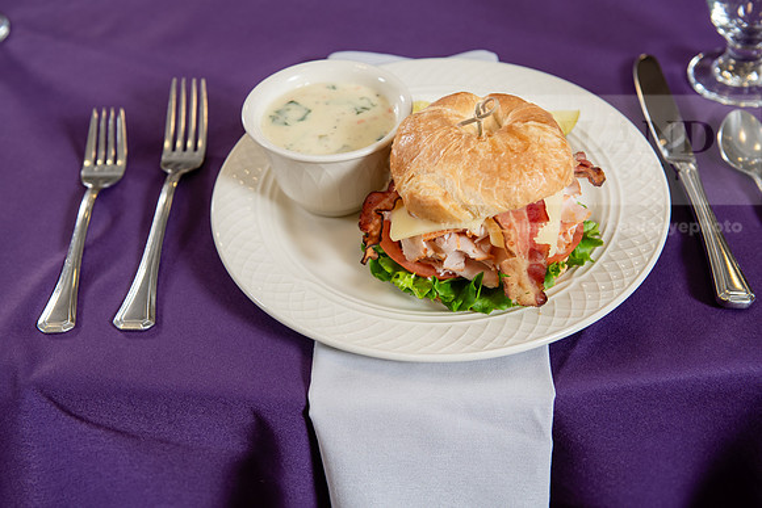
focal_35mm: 50
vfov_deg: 27.0
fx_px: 1059
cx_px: 381
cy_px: 254
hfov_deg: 39.6
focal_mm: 50
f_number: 4.5
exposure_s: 1/160
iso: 500
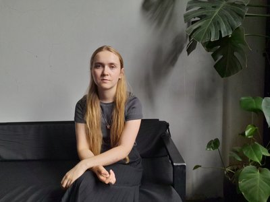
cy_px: 101
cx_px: 135
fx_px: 211
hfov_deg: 65.3
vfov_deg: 51.4
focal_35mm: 27
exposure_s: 1/50
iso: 50
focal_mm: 4
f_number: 1.8
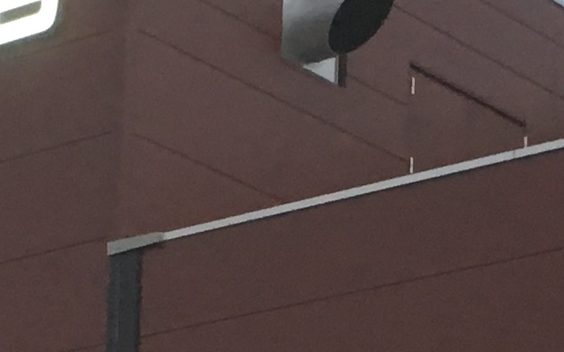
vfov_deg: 6.7
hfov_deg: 10.8
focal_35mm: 194
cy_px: 488
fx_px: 2981
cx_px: 270
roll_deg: -2.3
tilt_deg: +14.0
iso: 40
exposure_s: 1/30
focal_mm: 4.15
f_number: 2.2
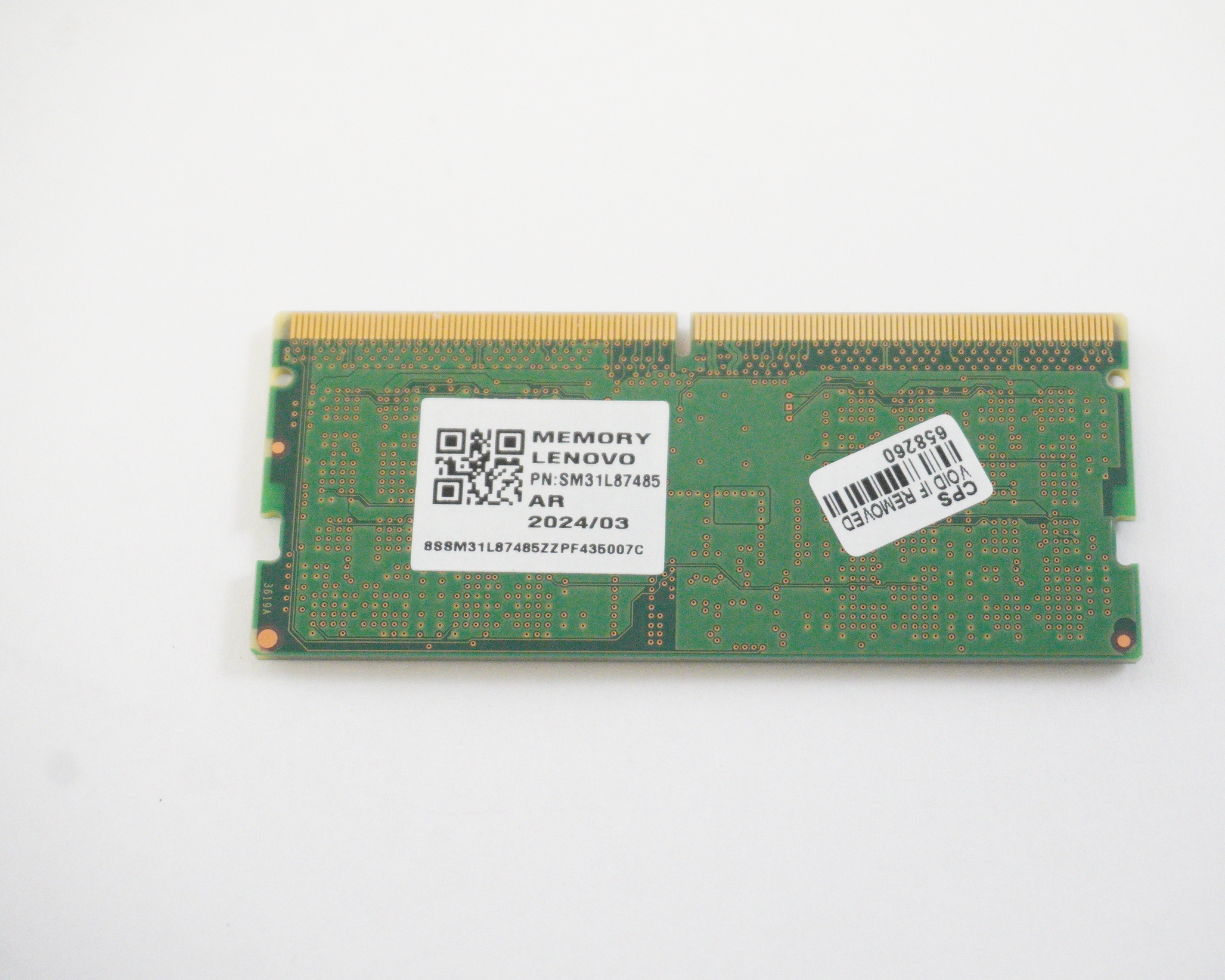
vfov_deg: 20.8
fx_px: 2667
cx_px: 708
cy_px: 486
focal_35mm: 74
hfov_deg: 25.8
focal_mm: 43
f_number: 6.3
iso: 8000
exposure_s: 1/250
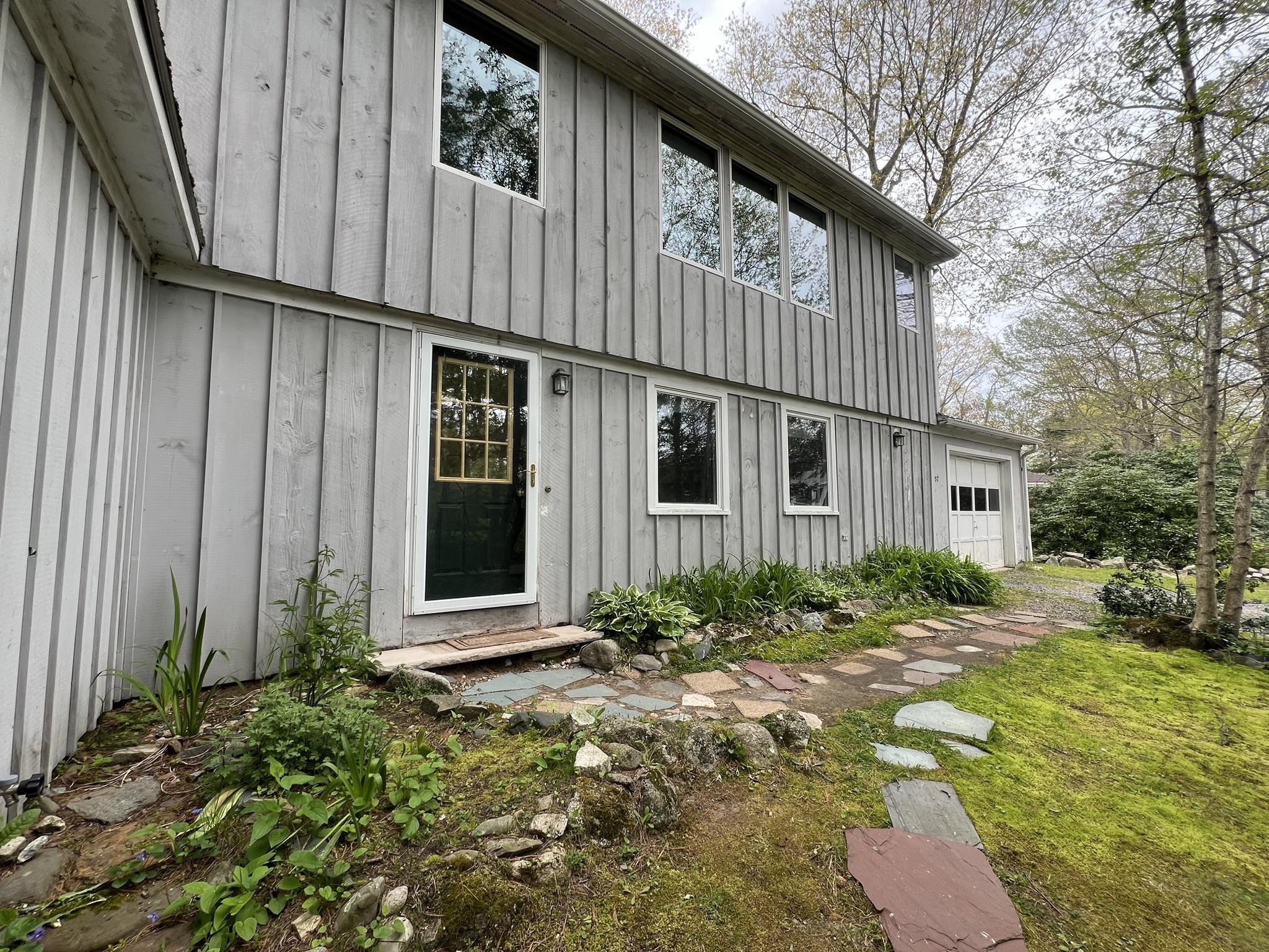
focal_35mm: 13
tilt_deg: +4.5
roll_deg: +0.7
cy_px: 476
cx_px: 634
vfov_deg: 89.9
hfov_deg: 106.2
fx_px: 477
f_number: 1.8
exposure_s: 1/288
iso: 32
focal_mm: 1.57
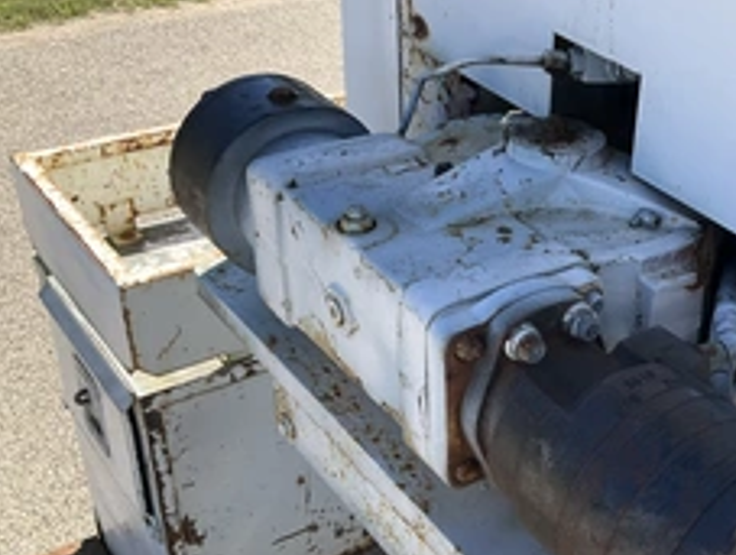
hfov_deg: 35.8
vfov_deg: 28.6
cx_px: 619
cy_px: 302
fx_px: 1086
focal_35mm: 51
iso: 25
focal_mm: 3
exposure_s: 1/792
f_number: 1.8
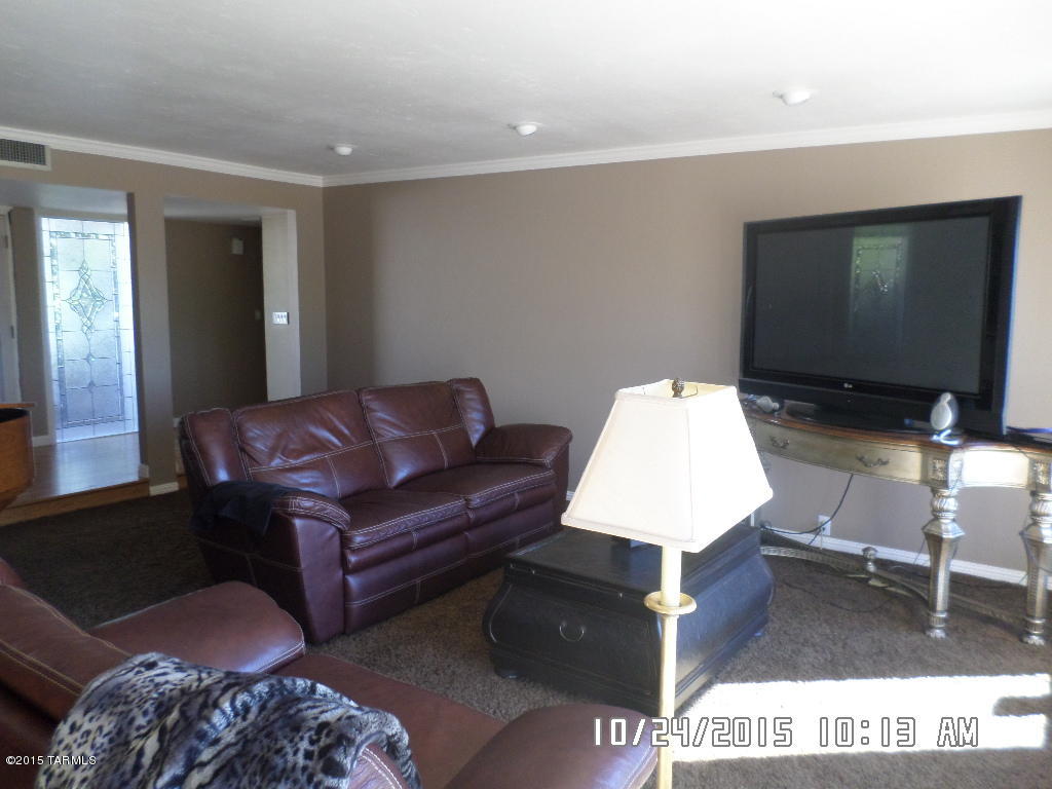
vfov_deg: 54.9
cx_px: 526
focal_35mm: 25
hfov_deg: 69.4
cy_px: 394
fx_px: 760
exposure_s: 1/30
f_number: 2.5
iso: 160
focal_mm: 4.5
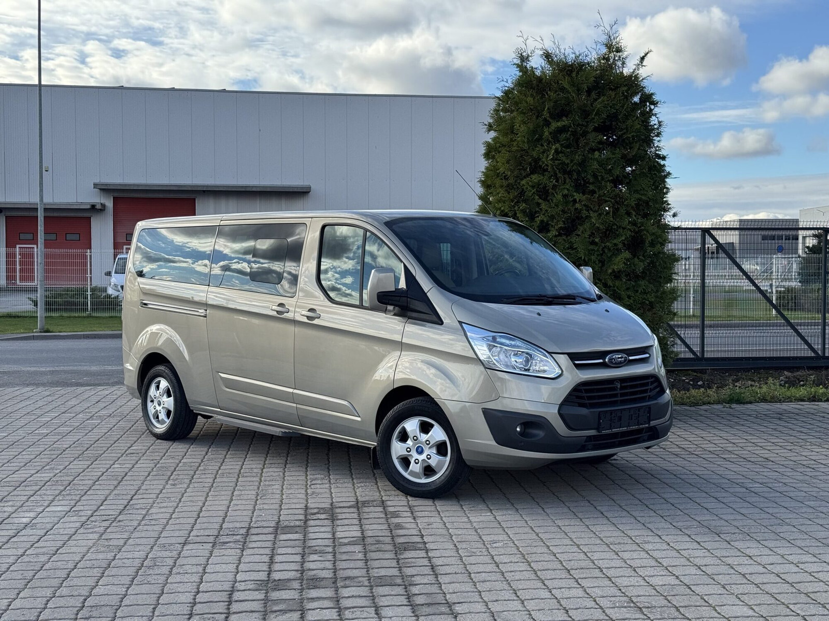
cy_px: 310
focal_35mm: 48
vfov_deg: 30.3
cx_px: 414
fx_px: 1150
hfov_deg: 39.7
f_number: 1.78
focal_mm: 6.76
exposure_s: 1/2110
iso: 64
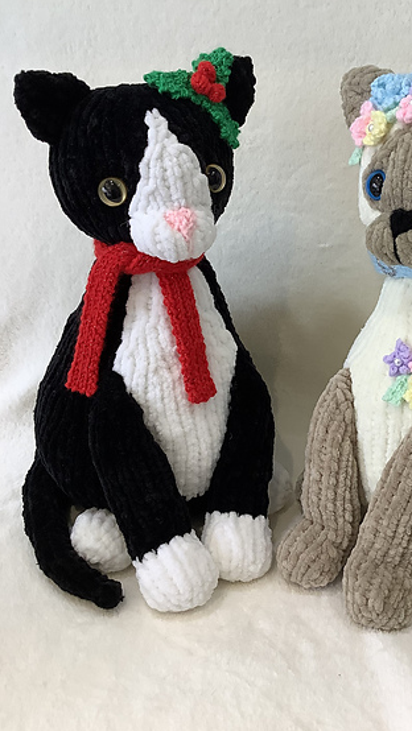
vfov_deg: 51.4
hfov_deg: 29.9
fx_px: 757
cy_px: 315
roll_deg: -0.1
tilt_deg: -23.7
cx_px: 313
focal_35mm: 39
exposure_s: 1/50
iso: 80
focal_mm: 3.3
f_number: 2.4
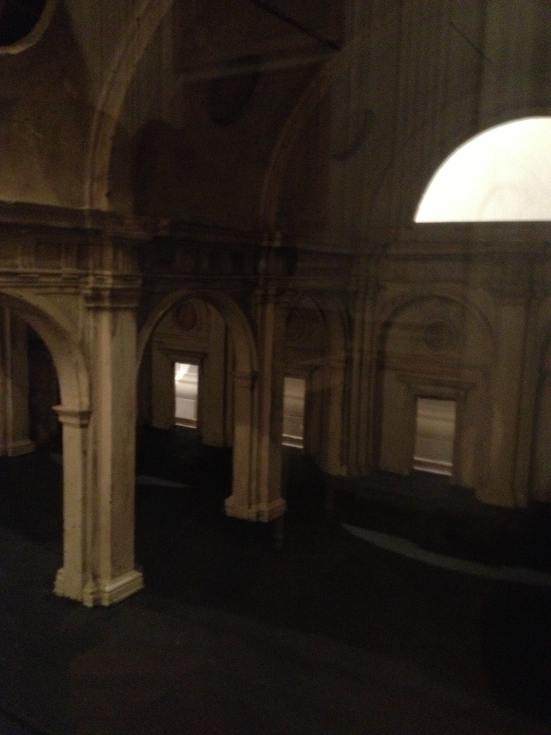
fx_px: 743
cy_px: 368
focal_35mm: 35
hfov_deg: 40.7
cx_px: 276
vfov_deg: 52.6
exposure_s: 1/15
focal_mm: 4.28
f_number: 2.4
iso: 800
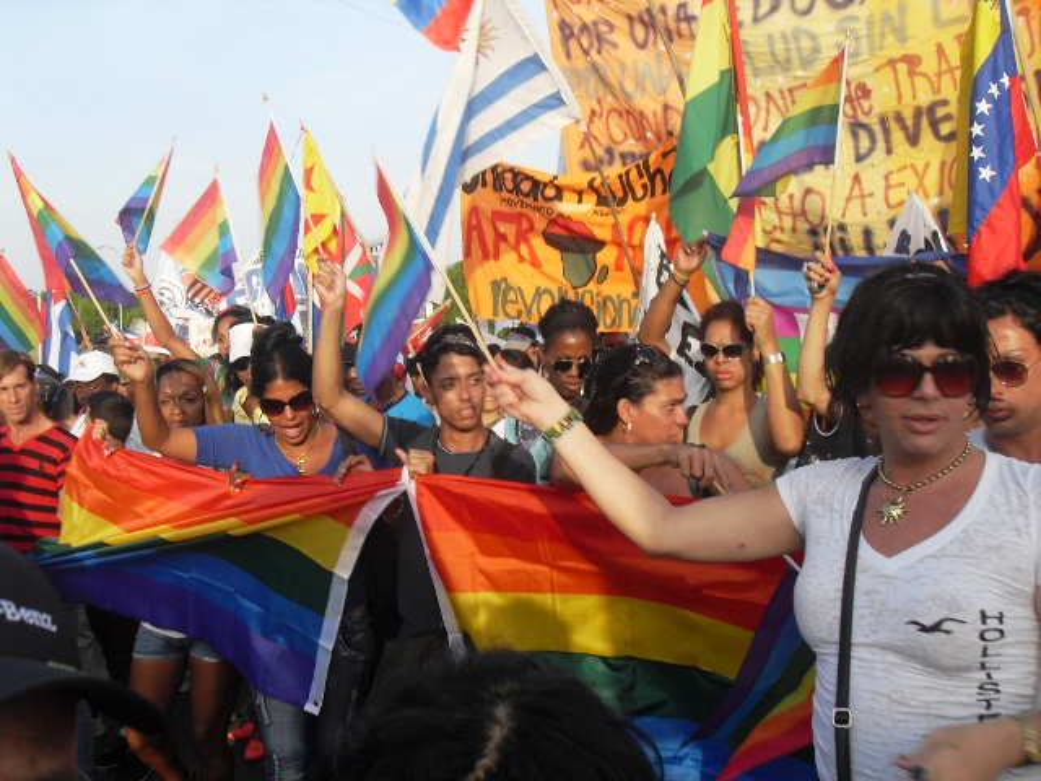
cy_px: 390
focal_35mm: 37
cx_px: 520
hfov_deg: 50.1
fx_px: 1113
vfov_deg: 38.7
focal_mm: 6.3
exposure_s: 1/60
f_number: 8.9
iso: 80
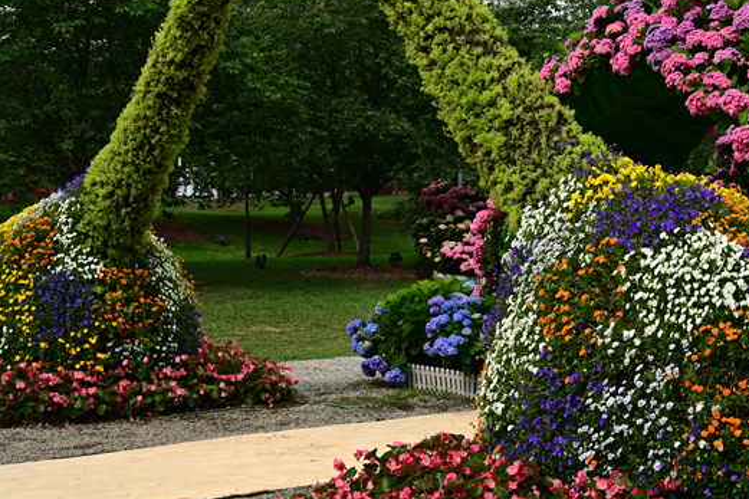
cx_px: 644
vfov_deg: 17.7
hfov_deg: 25.6
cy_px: 234
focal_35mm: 77
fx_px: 1605
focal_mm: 33.5
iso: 125
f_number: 8
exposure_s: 1/160
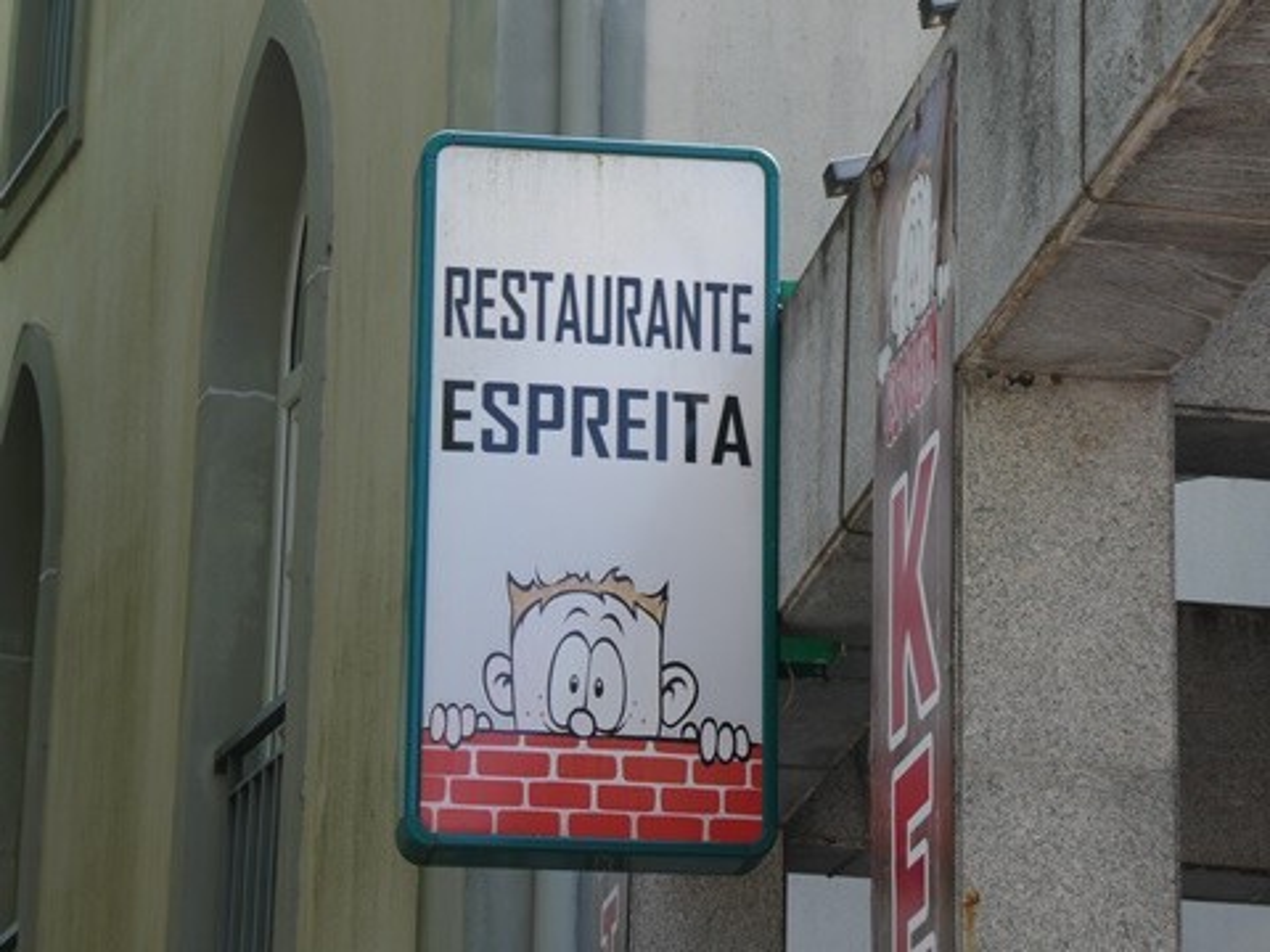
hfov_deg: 14.6
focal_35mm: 135
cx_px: 635
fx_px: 4953
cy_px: 476
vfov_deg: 11.0
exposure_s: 1/100
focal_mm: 24.2
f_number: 5.3
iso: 80
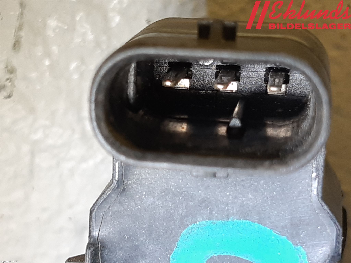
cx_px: 176
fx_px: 264
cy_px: 132
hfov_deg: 67.3
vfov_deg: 53.1
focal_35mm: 26
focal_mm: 3.93
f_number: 1.7
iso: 50
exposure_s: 1/50
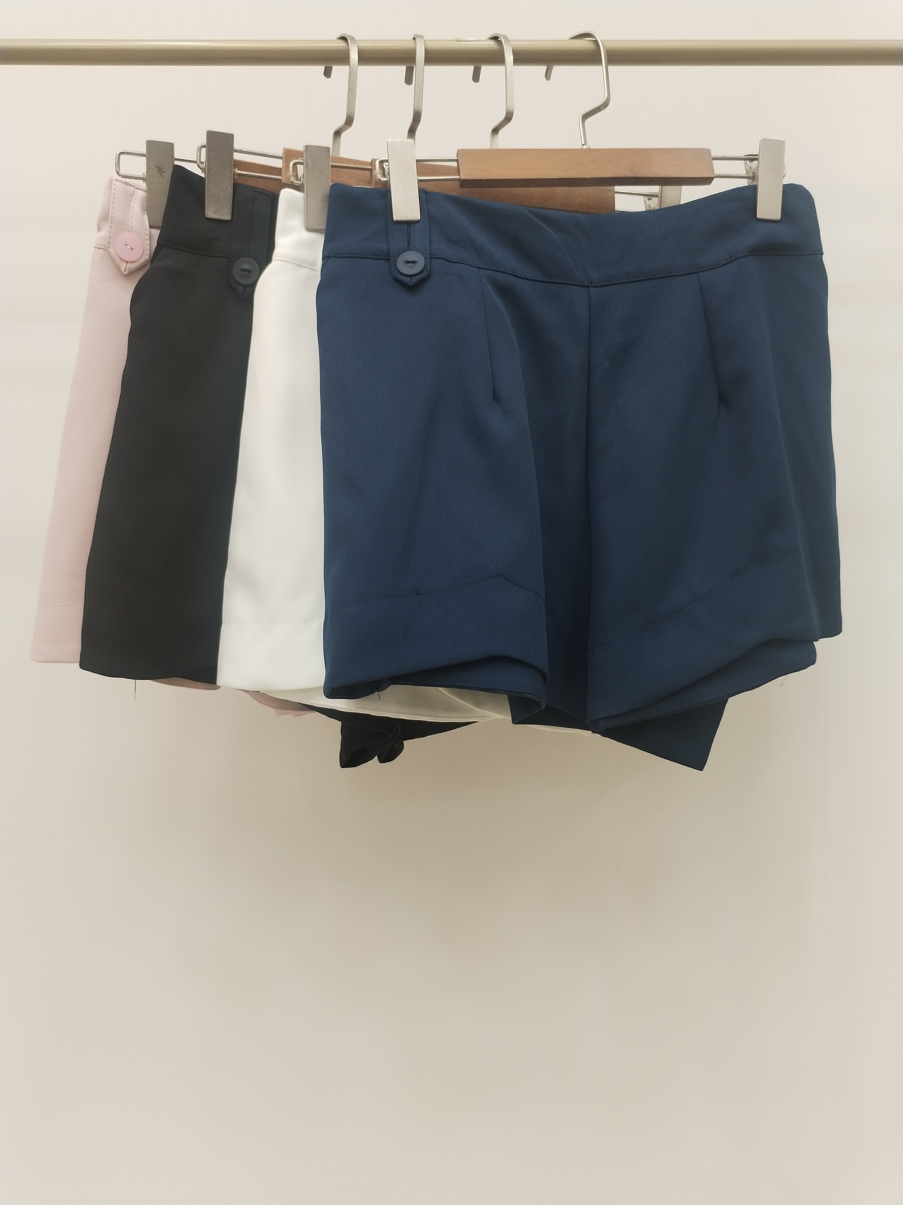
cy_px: 602
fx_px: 1009
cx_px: 452
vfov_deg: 61.7
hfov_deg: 48.2
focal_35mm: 29
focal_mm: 4.75
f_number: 1.8
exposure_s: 1/60
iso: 165
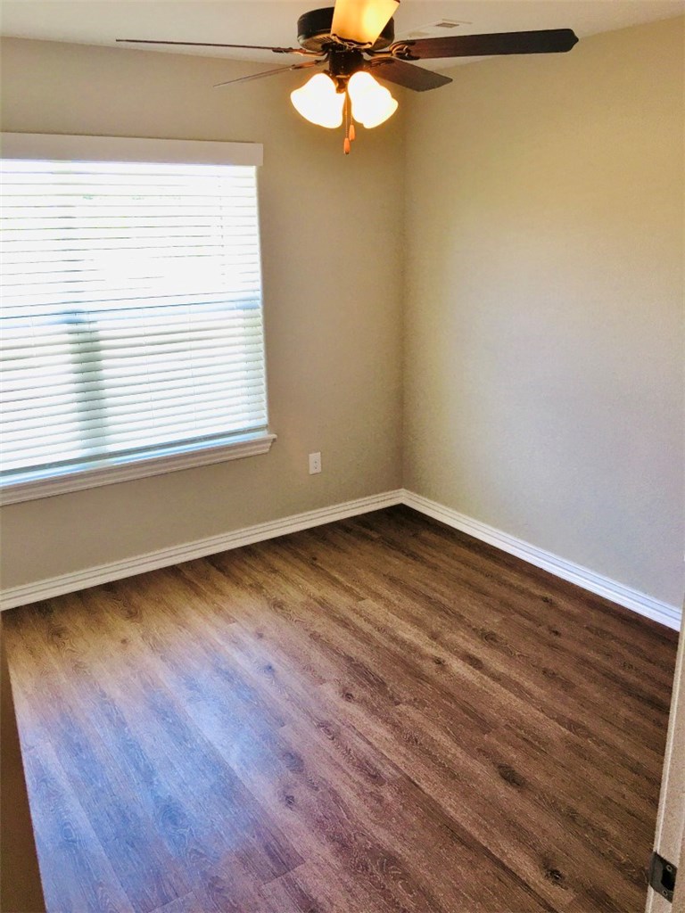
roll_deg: +0.5
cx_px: 342
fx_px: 765
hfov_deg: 48.2
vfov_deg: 61.7
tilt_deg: -15.2
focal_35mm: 29
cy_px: 456
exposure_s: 1/40
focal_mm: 4.15
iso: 25
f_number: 2.2
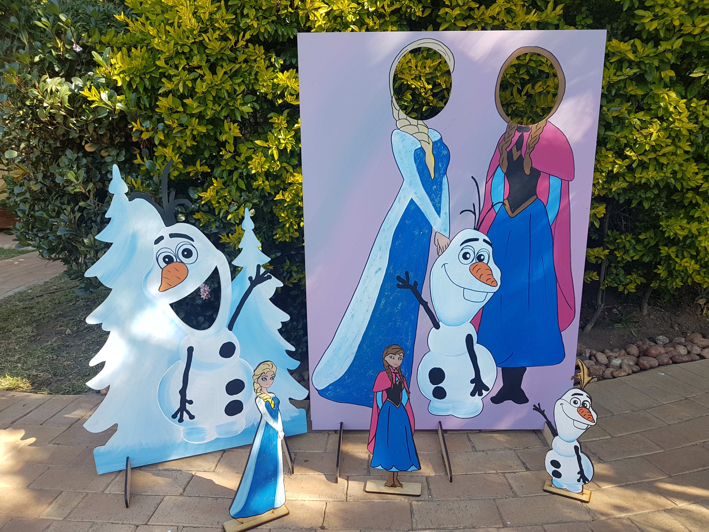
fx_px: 533
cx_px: 354
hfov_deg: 67.3
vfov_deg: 53.1
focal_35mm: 26
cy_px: 266
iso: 40
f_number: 1.7
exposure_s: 1/271
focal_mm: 4.2
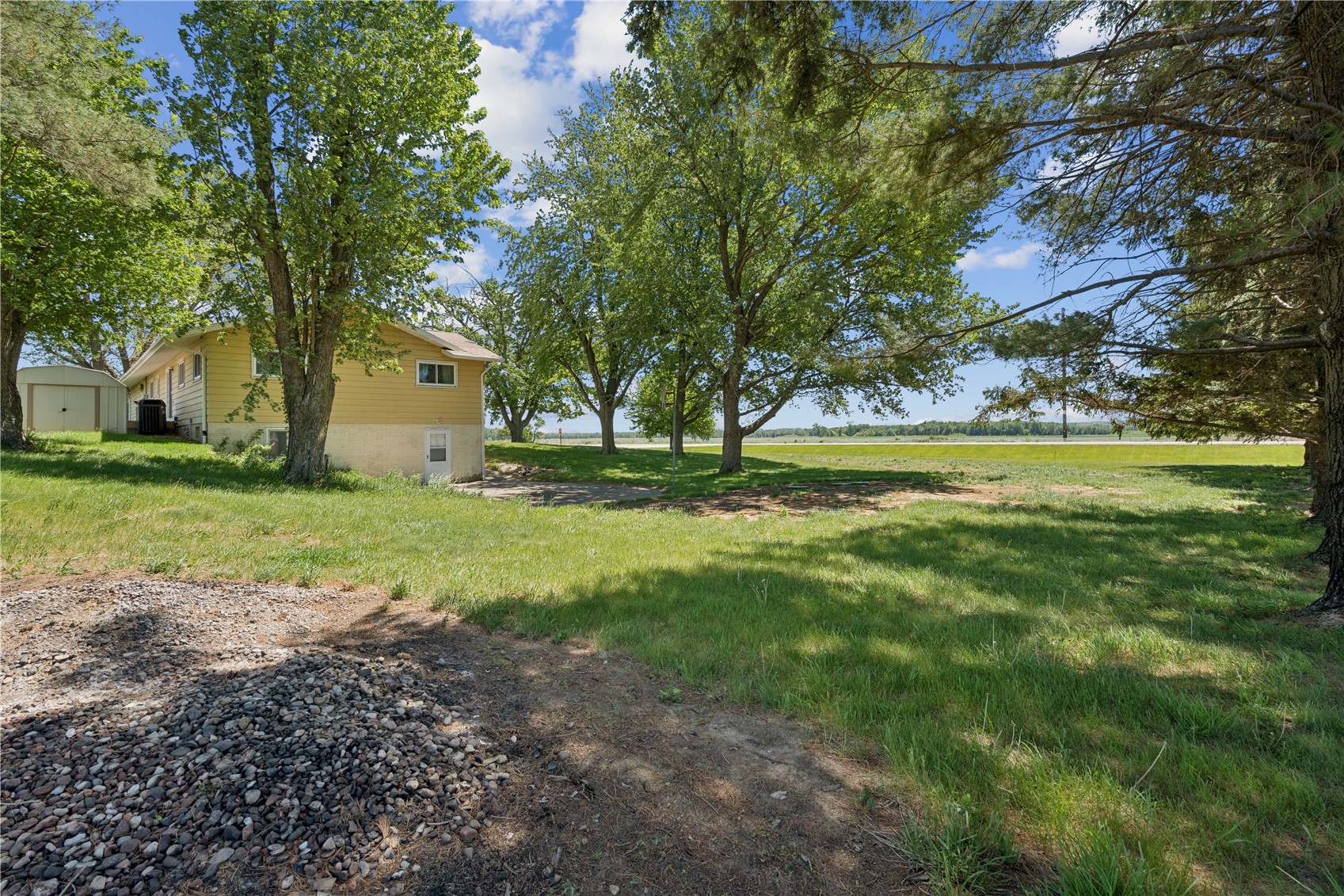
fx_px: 635
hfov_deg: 93.3
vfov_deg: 70.4
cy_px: 448
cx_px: 672
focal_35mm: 17
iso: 400
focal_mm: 17
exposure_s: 1/320
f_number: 9
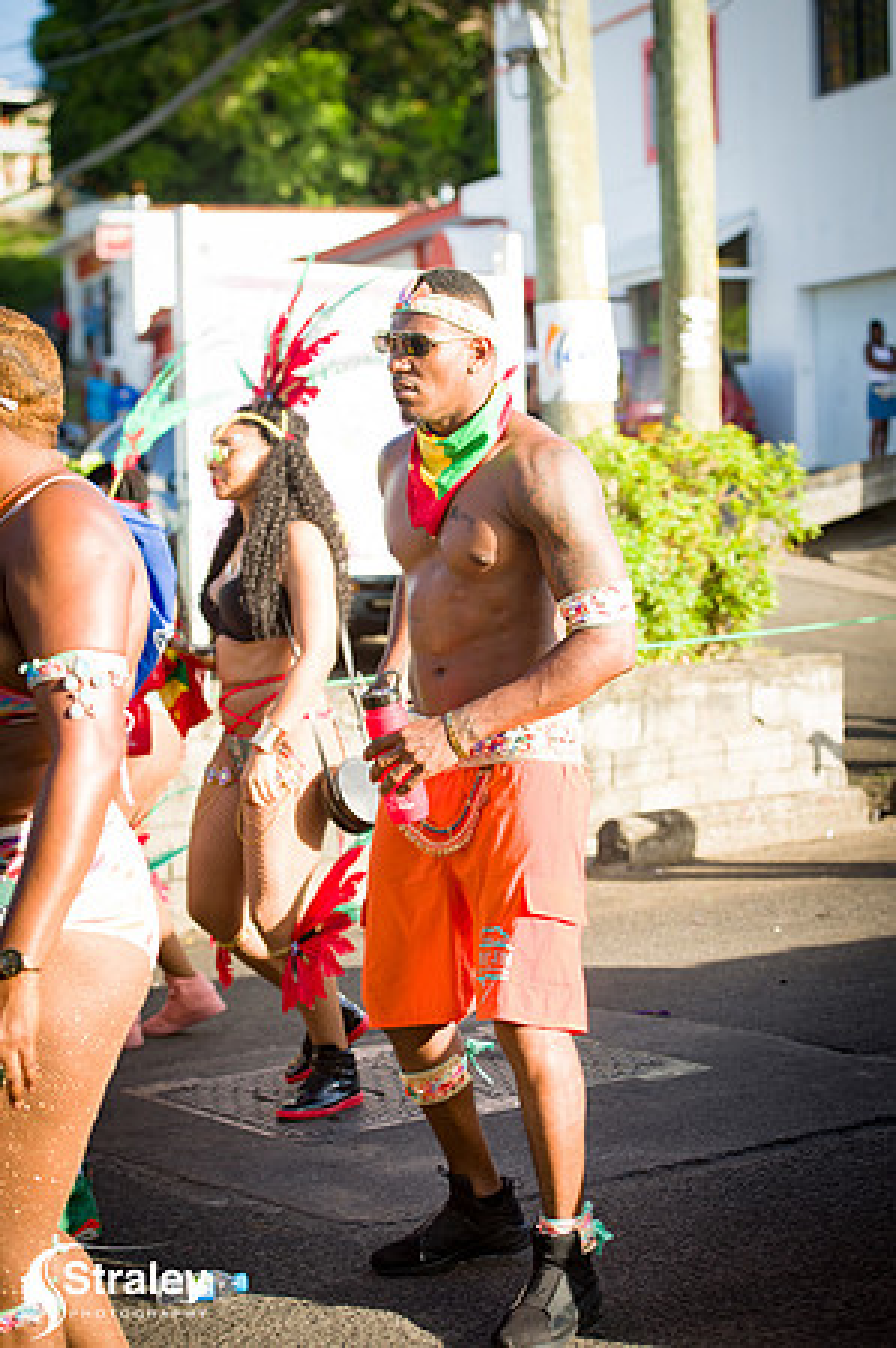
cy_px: 674
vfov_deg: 28.9
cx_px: 448
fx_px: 2619
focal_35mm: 70
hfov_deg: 19.4
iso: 100
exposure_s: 1/160
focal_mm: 70
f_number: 4.5
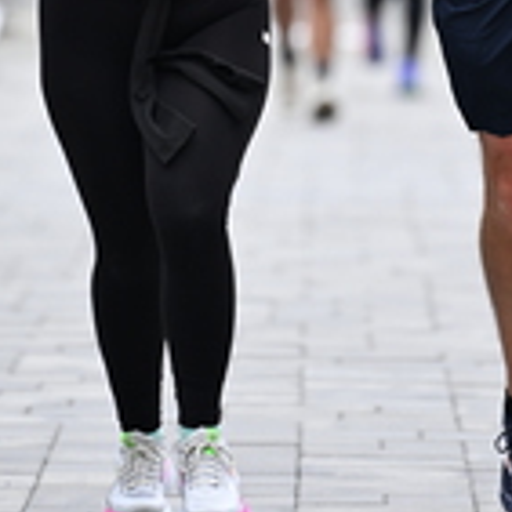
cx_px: 285
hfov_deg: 2.6
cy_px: -113
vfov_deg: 2.6
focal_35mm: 663
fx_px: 11095
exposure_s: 1/1600
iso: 640
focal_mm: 200
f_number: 2.8
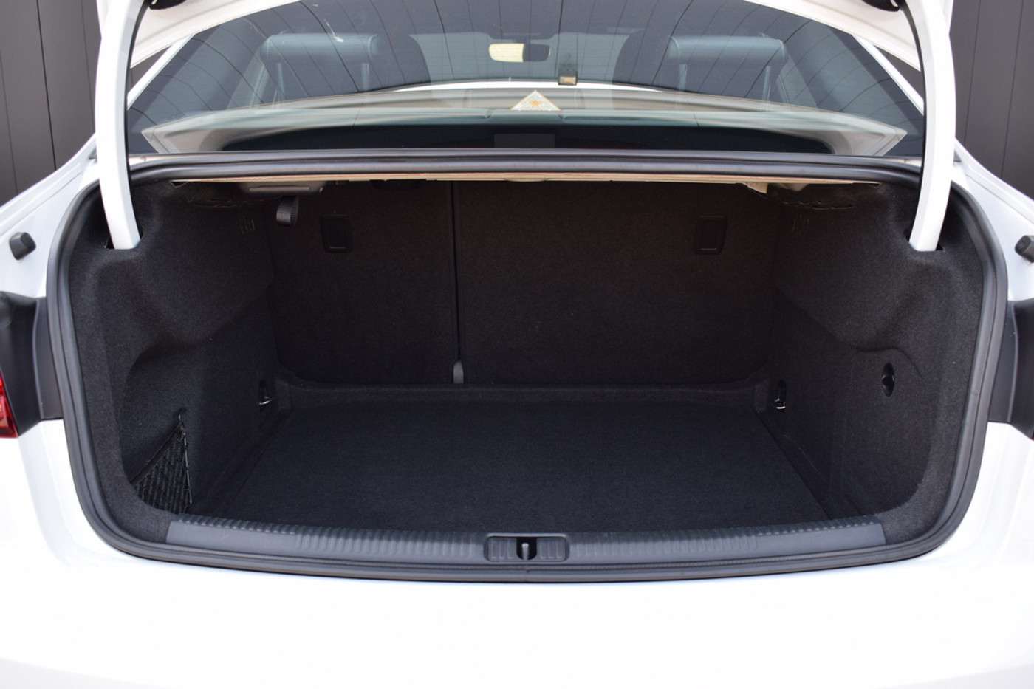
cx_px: 517
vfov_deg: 40.0
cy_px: 344
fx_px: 948
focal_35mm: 33
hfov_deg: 57.2
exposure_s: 1/125
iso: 400
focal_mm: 22
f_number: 5.6
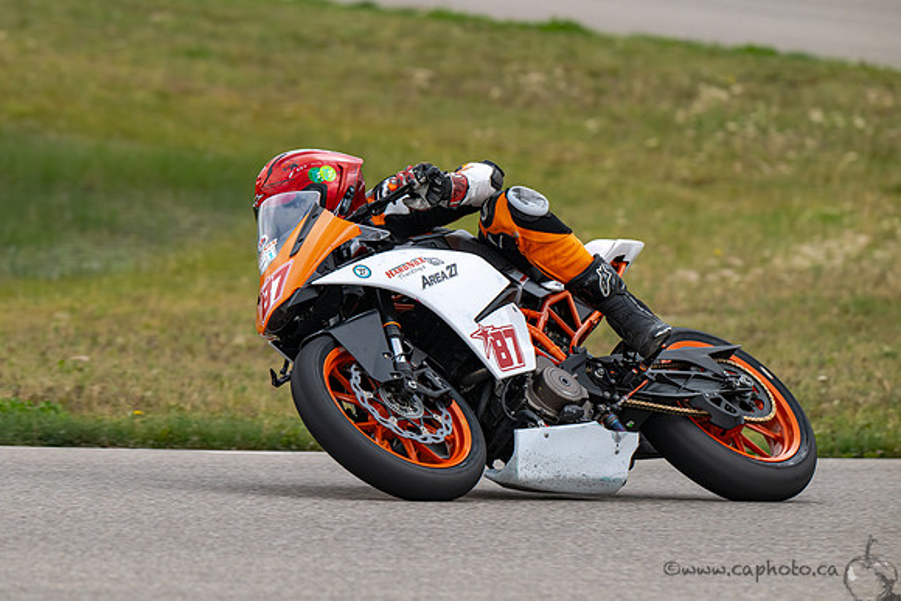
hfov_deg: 5.5
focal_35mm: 372
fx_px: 9300
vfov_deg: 3.7
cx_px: 361
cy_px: 300
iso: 500
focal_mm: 310
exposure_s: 1/1250
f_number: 6.3
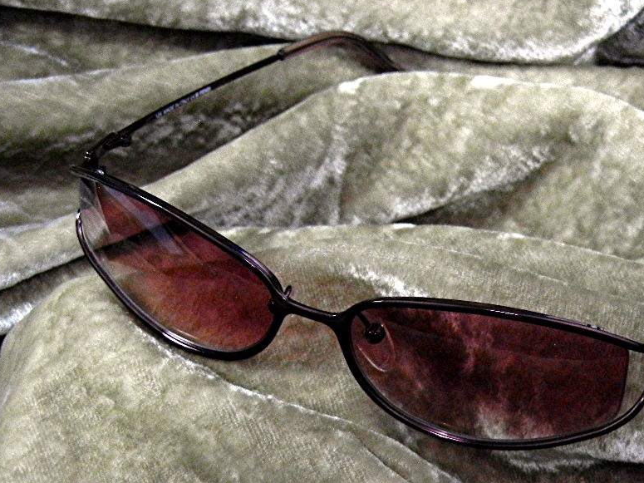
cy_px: 272
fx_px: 1451
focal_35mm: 78
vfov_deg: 18.9
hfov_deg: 24.9
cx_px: 421
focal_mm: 10.6
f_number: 8
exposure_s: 1/30
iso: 800
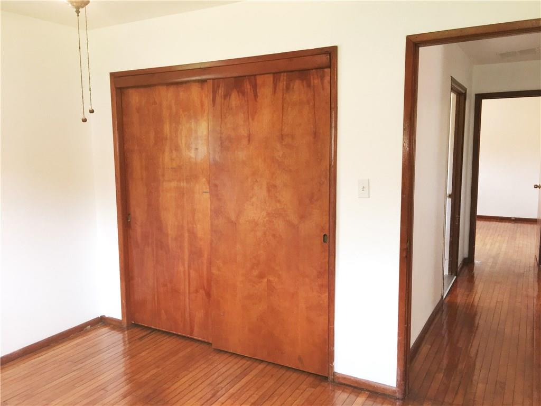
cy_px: 203
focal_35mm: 29
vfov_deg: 48.2
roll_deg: +0.1
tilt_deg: -6.7
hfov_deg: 61.7
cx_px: 270
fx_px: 453
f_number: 2.2
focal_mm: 4.15
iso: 64
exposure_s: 1/30
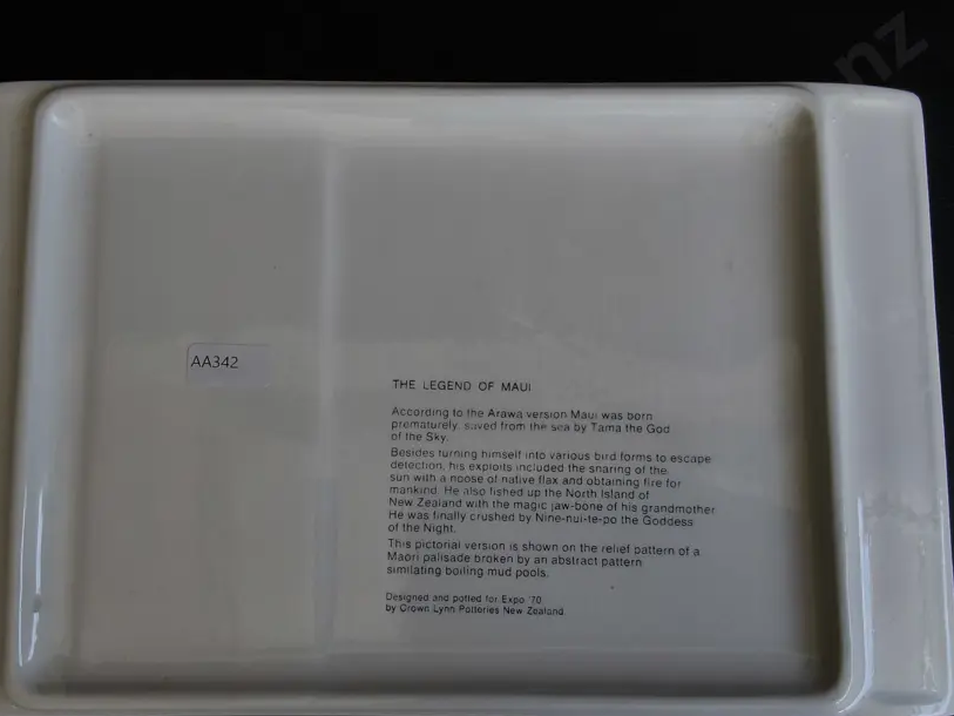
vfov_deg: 41.8
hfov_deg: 53.9
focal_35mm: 34
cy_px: 389
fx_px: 937
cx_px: 434
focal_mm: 2.87
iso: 40
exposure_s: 1/120
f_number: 2
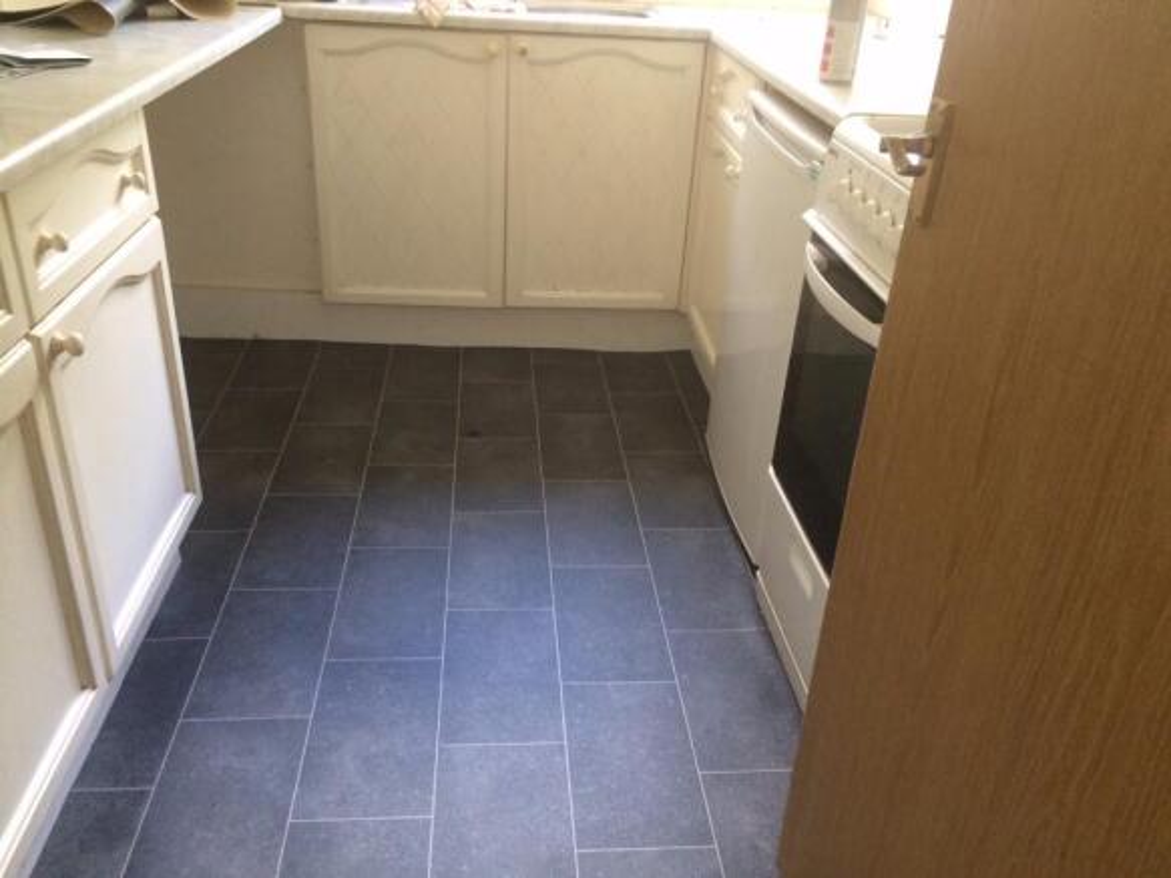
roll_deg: -3.3
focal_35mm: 29
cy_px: 439
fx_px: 981
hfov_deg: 61.7
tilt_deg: -28.2
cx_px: 586
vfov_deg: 48.2
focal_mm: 4.15
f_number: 2.2
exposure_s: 1/33
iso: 200
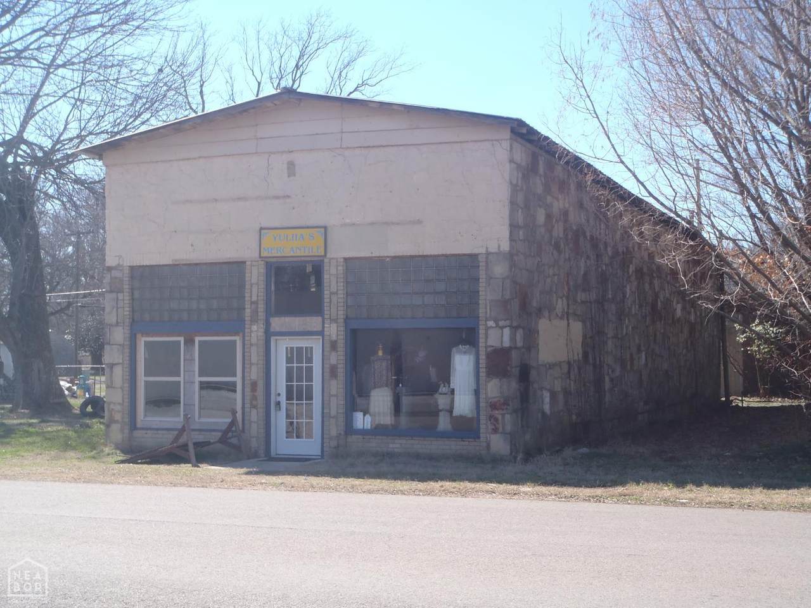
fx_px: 1148
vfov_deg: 29.7
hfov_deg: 38.9
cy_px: 304
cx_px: 406
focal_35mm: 49
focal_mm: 8.89
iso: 80
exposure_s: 1/200
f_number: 5.6
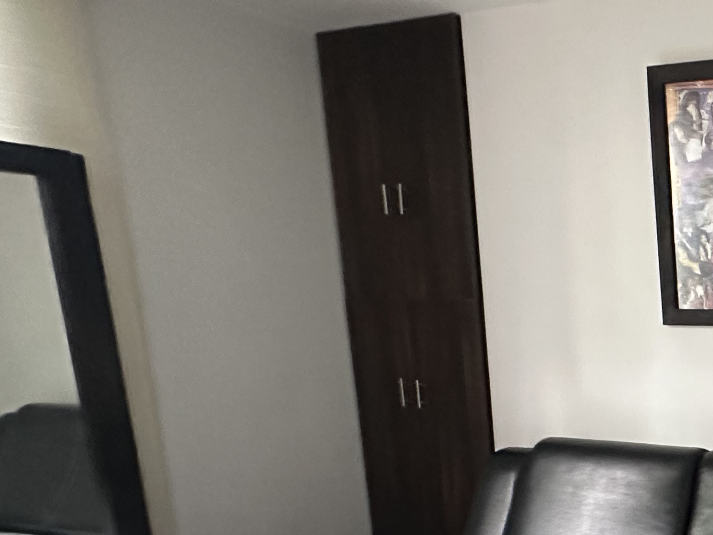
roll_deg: -1.6
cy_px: 450
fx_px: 783
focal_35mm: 38
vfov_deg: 36.1
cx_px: 886
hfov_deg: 36.1
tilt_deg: -9.5
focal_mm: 2.22
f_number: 2.2
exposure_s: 1/60
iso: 1000
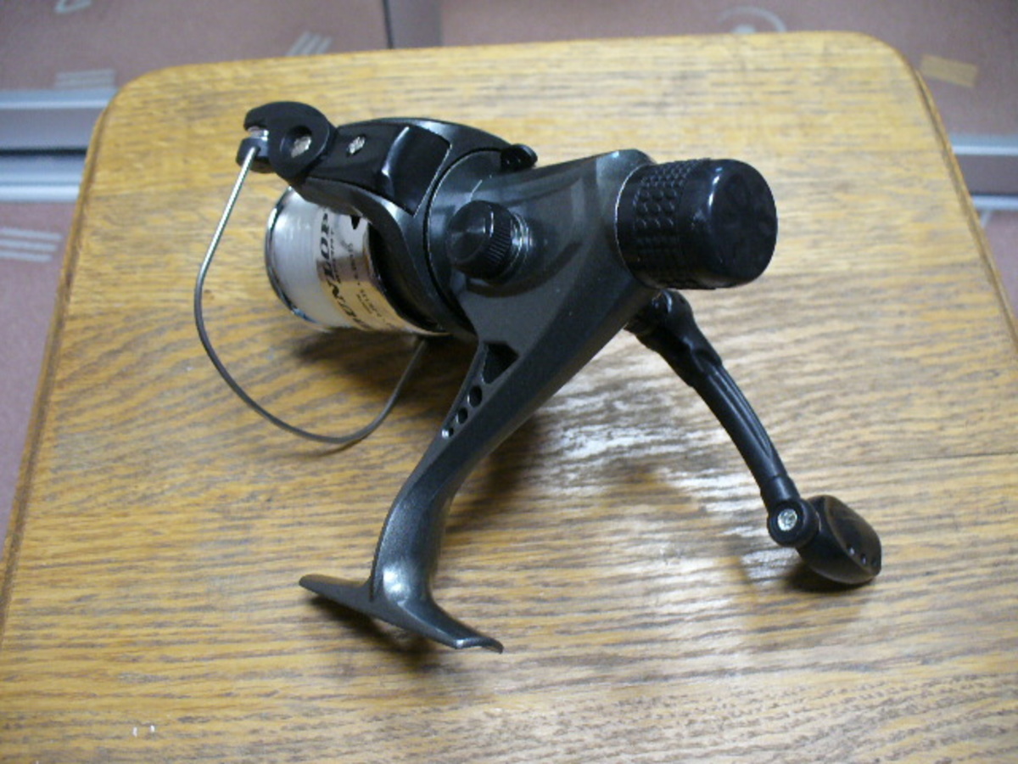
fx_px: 1088
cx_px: 509
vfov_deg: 38.7
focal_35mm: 37
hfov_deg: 50.1
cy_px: 382
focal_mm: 6.1
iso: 200
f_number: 2.8
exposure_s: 1/25
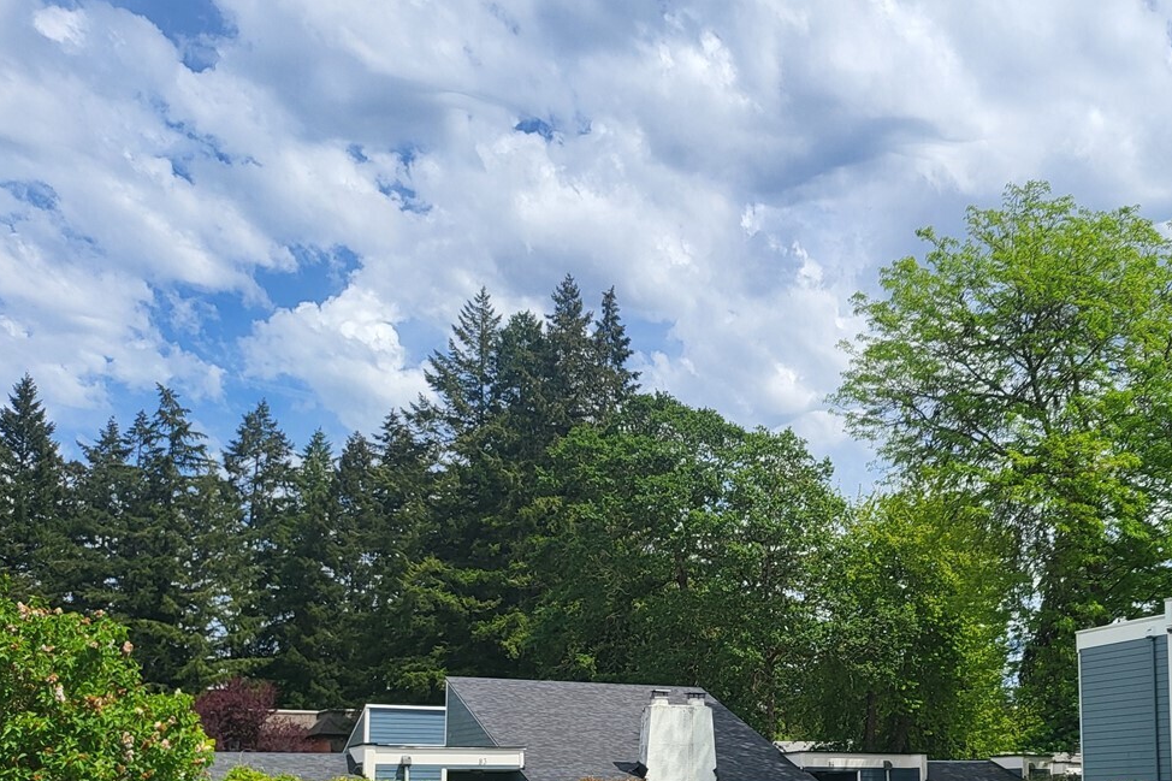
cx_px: 824
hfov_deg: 46.3
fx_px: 1334
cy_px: 682
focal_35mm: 41
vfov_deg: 31.3
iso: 40
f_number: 1.8
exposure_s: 1/3512
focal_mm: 5
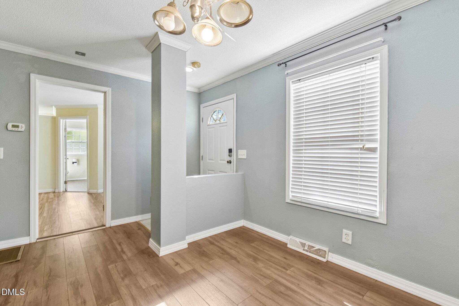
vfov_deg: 77.3
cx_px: 230
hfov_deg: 100.4
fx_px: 191
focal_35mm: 15
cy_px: 153
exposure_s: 1/30
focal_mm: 15
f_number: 8
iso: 400
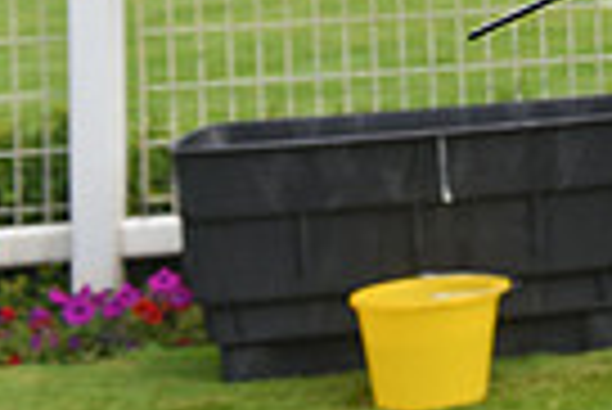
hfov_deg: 12.6
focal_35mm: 145
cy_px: -277
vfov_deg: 9.1
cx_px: 1179
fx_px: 2468
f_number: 5.6
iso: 500
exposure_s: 1/1000
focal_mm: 34
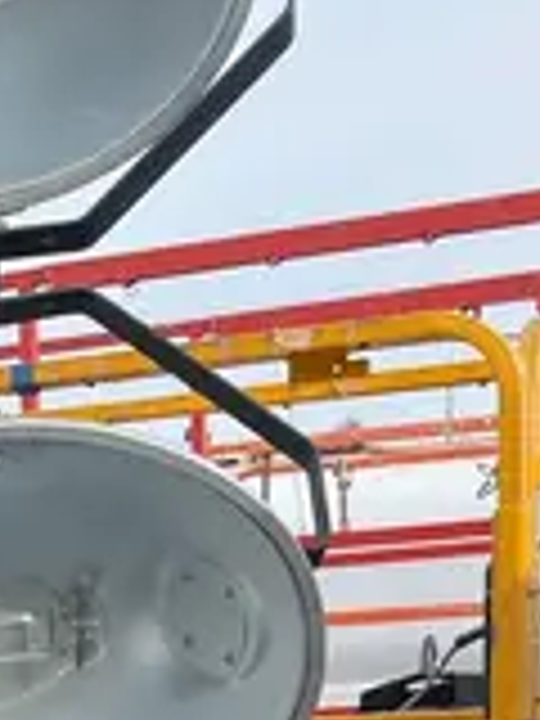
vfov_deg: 14.9
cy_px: 1195
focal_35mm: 119
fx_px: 2475
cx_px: -324
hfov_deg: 11.8
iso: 50
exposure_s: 1/2571
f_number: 1.6
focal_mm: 5.1
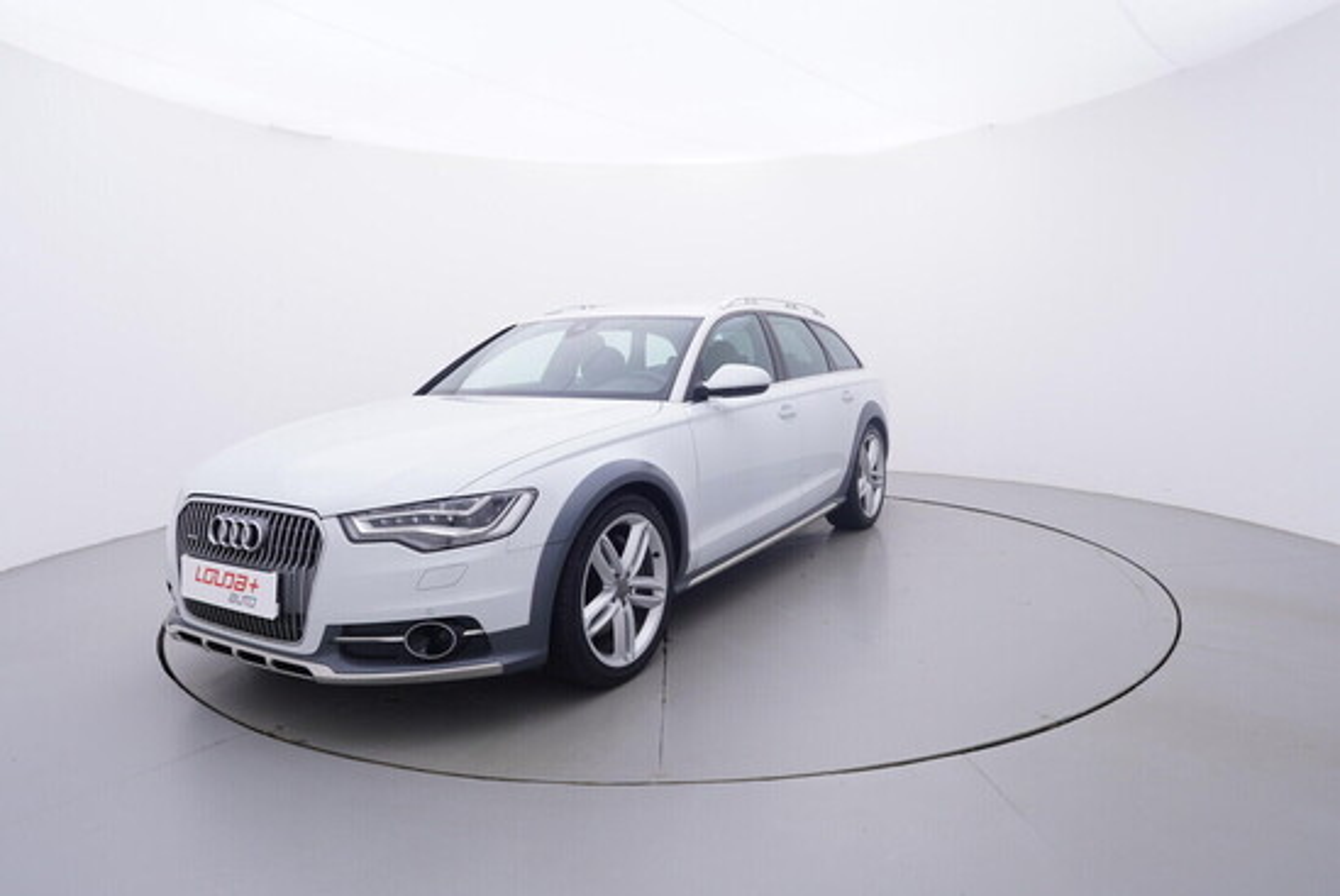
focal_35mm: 22
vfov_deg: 56.2
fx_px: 838
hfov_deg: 77.3
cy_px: 448
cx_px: 670
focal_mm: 15
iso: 200
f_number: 5
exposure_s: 1/80
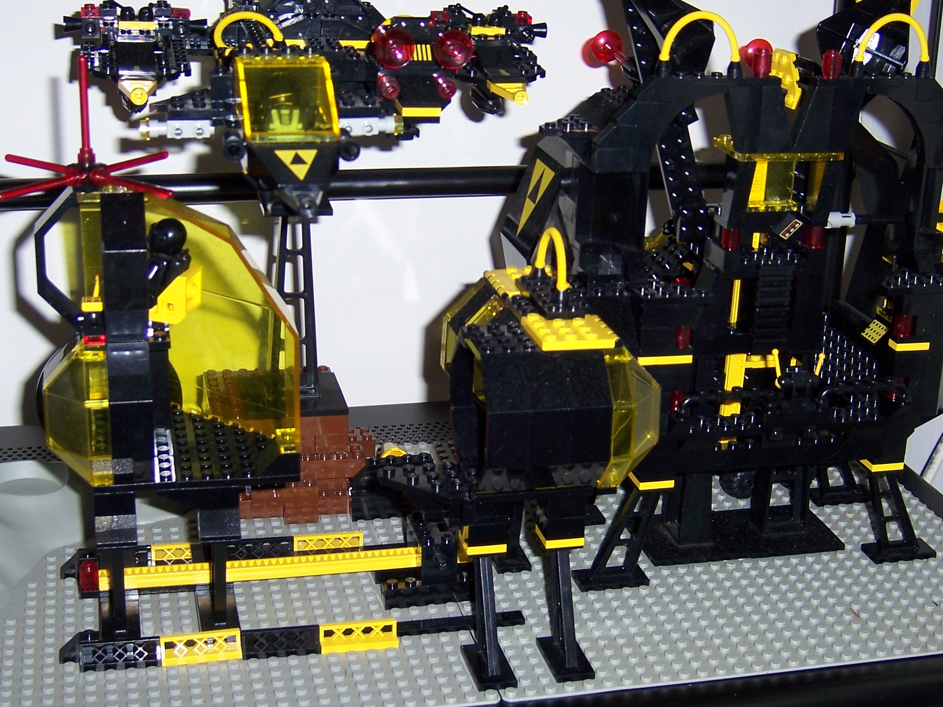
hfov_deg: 33.8
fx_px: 1553
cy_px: 313
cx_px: 500
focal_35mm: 57
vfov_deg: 25.6
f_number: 3.2
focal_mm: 7.7
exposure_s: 1/60
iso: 80
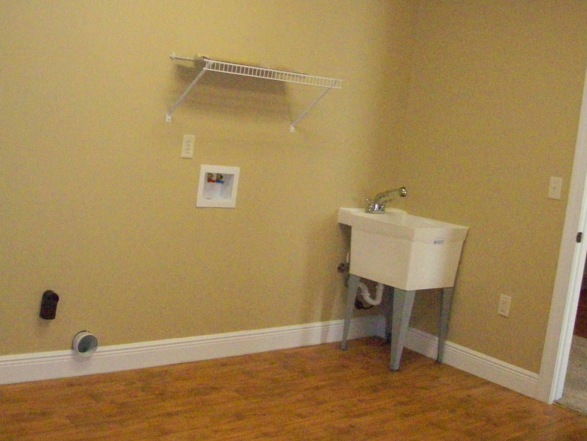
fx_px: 763
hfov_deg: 41.8
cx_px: 229
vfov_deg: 32.1
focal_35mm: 45
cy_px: 176
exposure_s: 1/128
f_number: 2.7
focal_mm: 6
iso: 800
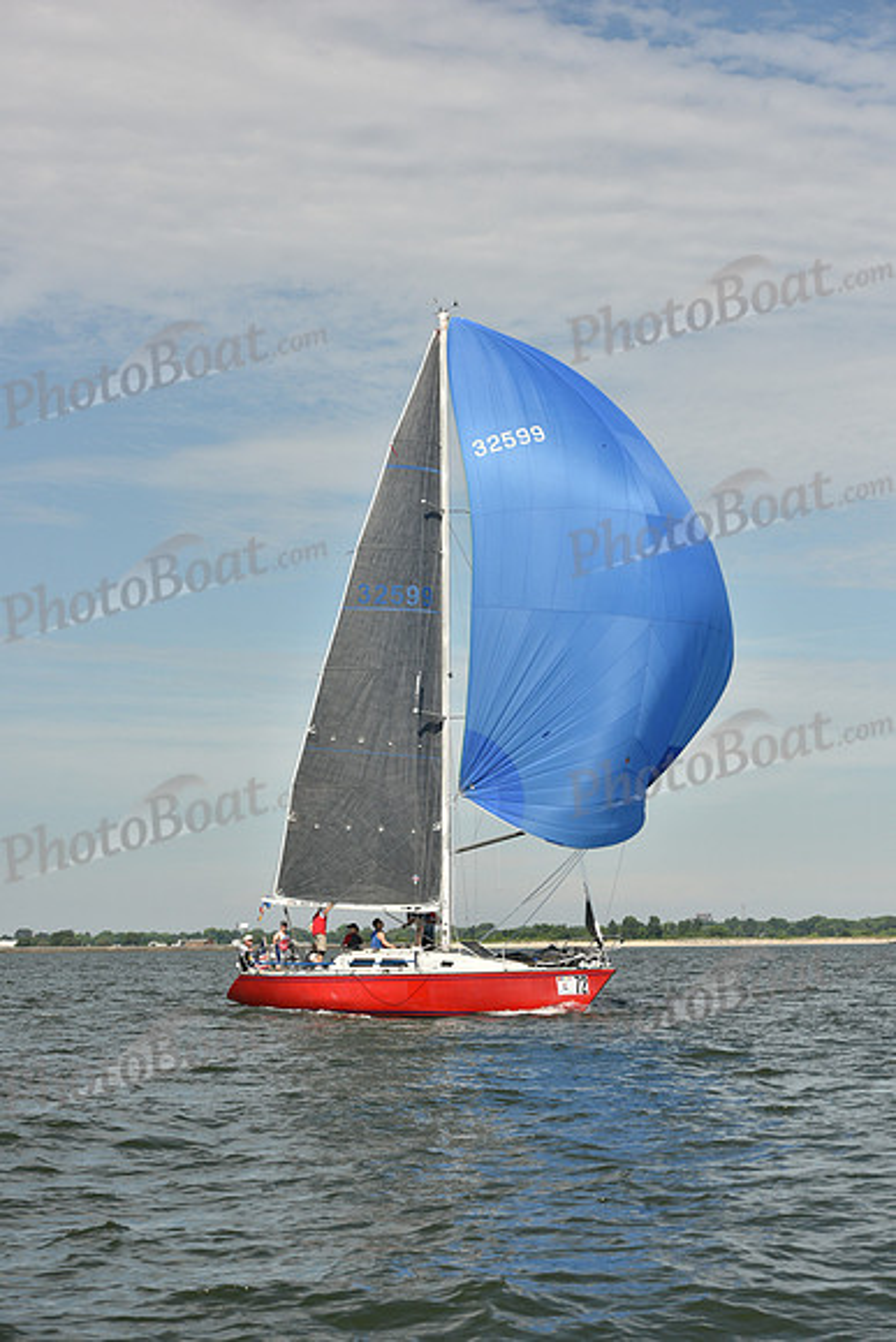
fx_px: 2612
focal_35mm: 70
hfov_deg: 19.5
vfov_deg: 28.8
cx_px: 448
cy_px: 671
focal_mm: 70
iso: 320
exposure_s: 1/1600
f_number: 8
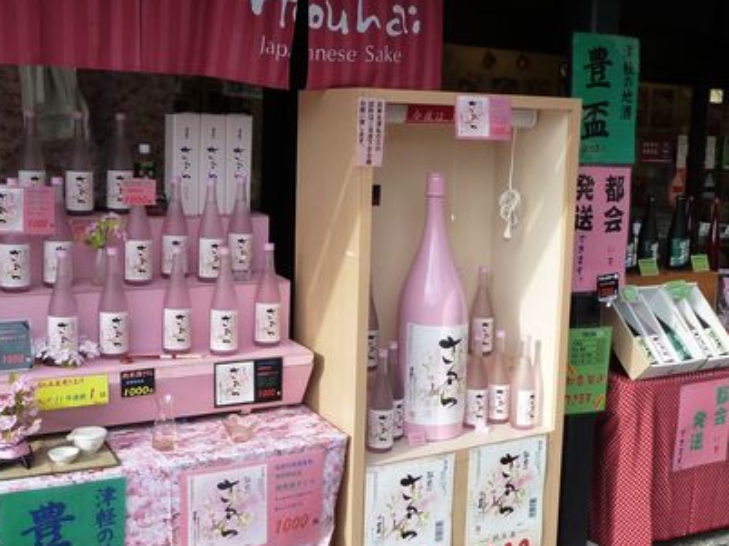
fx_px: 905
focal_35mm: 43
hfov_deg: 43.9
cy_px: 250
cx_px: 381
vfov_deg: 33.5
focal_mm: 4.4
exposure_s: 1/200
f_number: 4
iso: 125
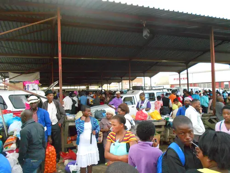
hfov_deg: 67.3
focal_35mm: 26
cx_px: 115
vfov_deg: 53.1
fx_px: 173
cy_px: 86
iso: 800
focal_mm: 4.6
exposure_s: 1/320
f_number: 3.2
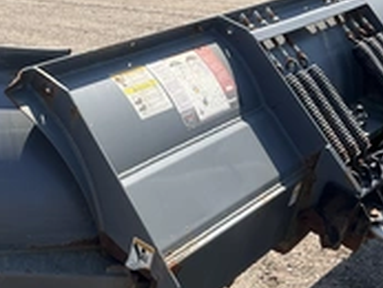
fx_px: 742
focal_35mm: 67
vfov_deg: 21.9
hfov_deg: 28.7
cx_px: 115
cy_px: 160
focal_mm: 3
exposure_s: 1/770
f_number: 1.8
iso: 25
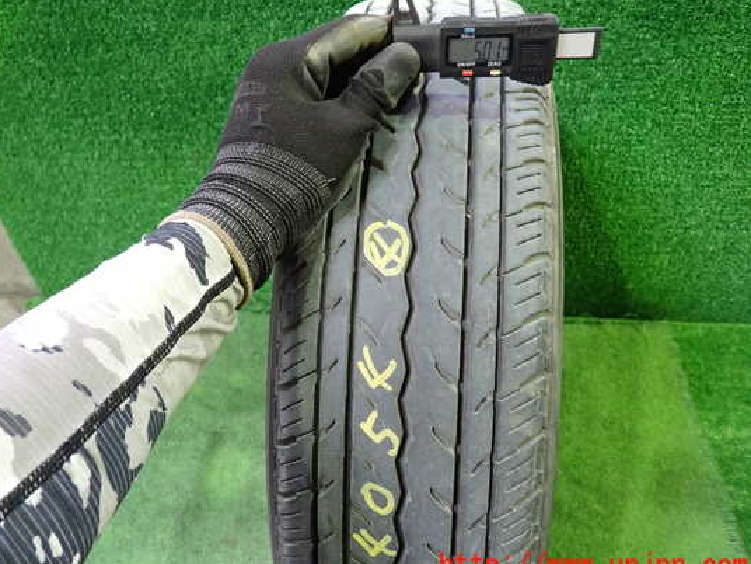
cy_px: 268
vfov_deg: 49.7
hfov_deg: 63.3
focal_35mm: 28
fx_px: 607
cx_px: 335
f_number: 2
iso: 500
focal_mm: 4.5
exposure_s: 1/30
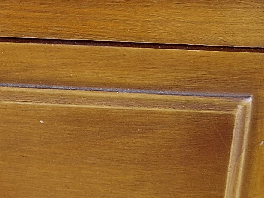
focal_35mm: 126
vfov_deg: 11.6
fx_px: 961
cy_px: -14
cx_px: -152
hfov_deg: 14.4
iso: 50
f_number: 1.8
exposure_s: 1/100
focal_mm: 5.23
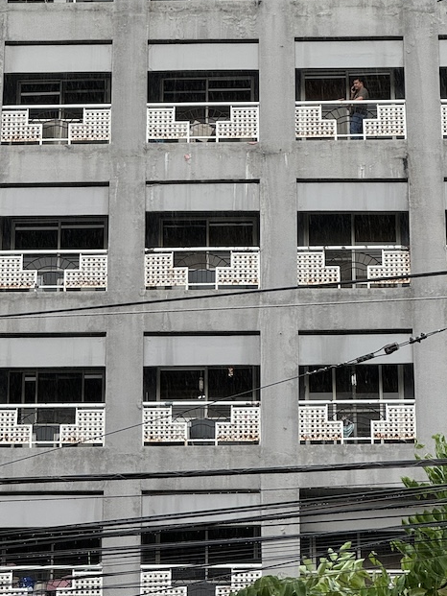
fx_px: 2272
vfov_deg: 14.9
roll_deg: -0.6
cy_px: 266
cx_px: 229
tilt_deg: +21.2
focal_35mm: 132
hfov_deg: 11.2
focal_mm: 9
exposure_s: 1/120
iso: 80
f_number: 2.8
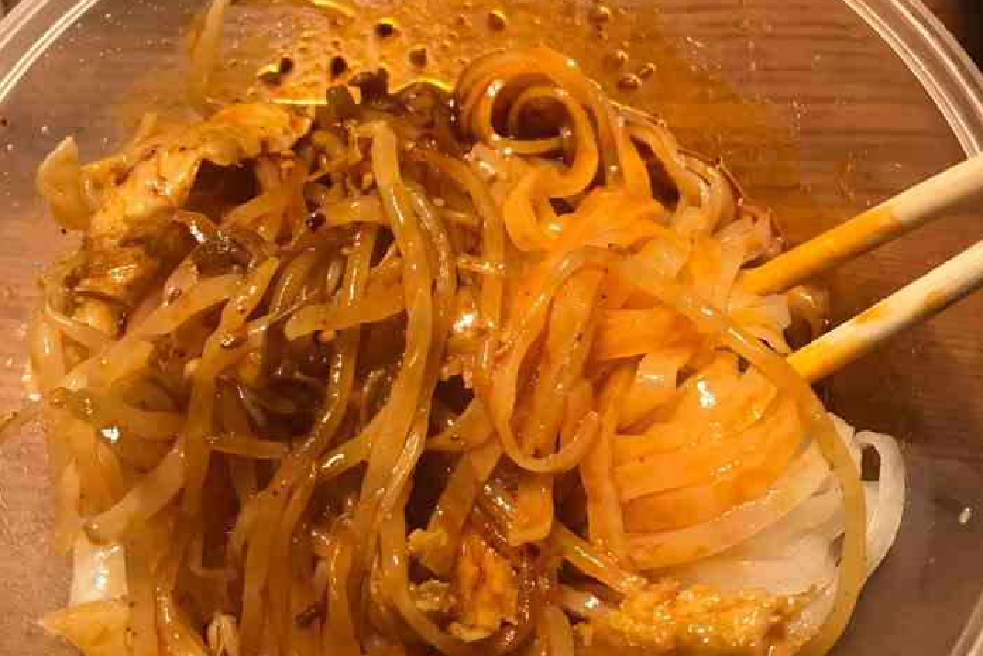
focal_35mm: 39
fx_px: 1065
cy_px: 311
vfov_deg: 34.2
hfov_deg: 49.5
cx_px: 492
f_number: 1.8
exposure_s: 1/17
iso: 50
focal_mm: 3.99
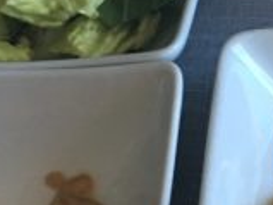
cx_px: 391
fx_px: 1103
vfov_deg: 10.6
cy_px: 115
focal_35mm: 140
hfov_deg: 13.4
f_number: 2.2
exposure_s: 1/30
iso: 125
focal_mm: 4.15
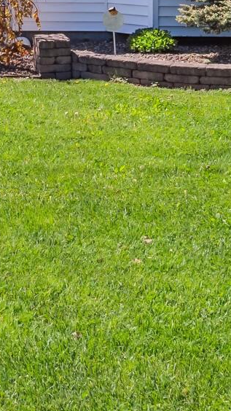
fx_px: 850
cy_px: -27
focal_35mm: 78
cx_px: -130
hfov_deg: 14.3
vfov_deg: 25.4
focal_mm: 14
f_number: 8
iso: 250
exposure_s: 1/400
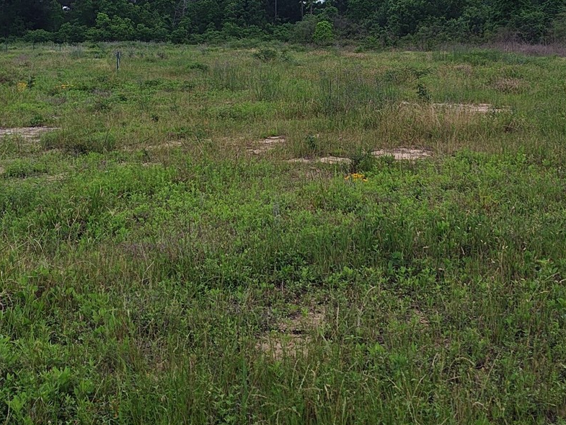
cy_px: 80
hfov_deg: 32.1
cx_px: 342
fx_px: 981
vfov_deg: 24.0
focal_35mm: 60
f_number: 1.88
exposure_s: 1/4119
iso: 100
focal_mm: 5.56
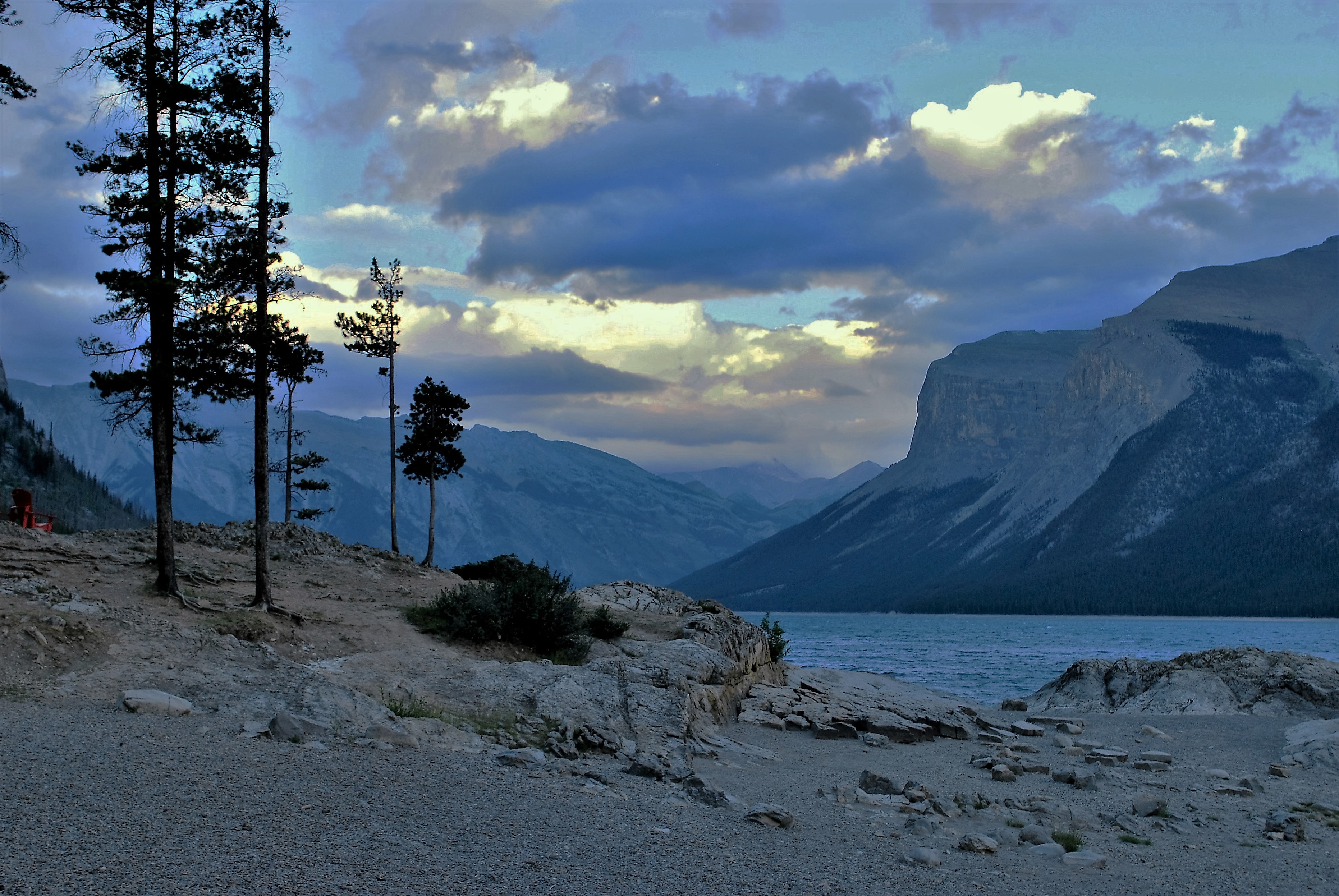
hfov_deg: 44.9
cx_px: 670
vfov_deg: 30.9
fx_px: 1620
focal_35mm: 44
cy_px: 448
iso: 100
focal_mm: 29
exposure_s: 1/25
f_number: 8
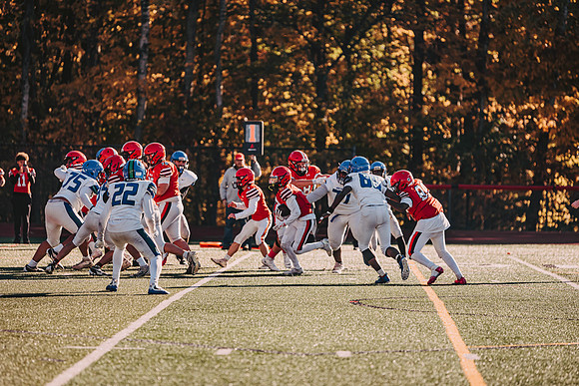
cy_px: 193
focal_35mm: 200
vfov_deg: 6.9
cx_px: 290
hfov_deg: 10.3
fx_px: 3217
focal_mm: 200
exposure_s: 1/2000
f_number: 3.2
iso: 250
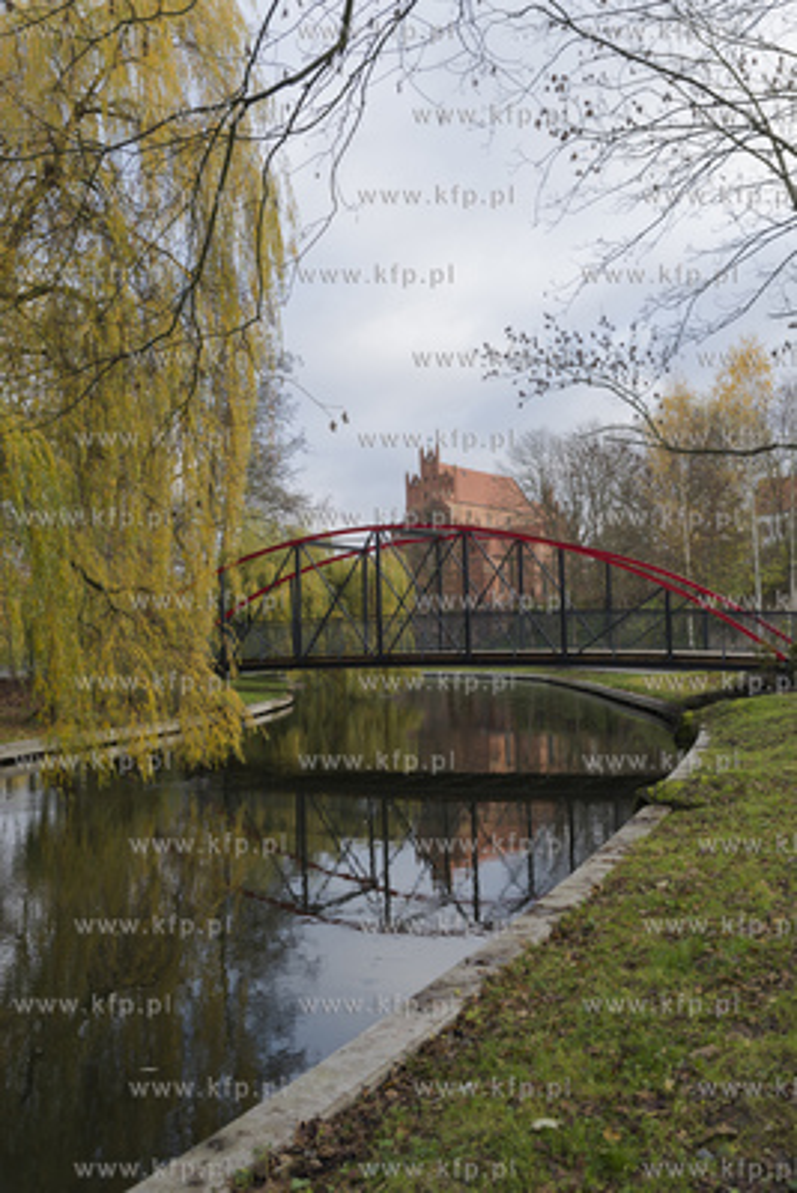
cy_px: 596
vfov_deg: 54.4
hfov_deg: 37.9
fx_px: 1161
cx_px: 398
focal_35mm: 35
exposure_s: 1/640
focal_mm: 35
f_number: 4
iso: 400
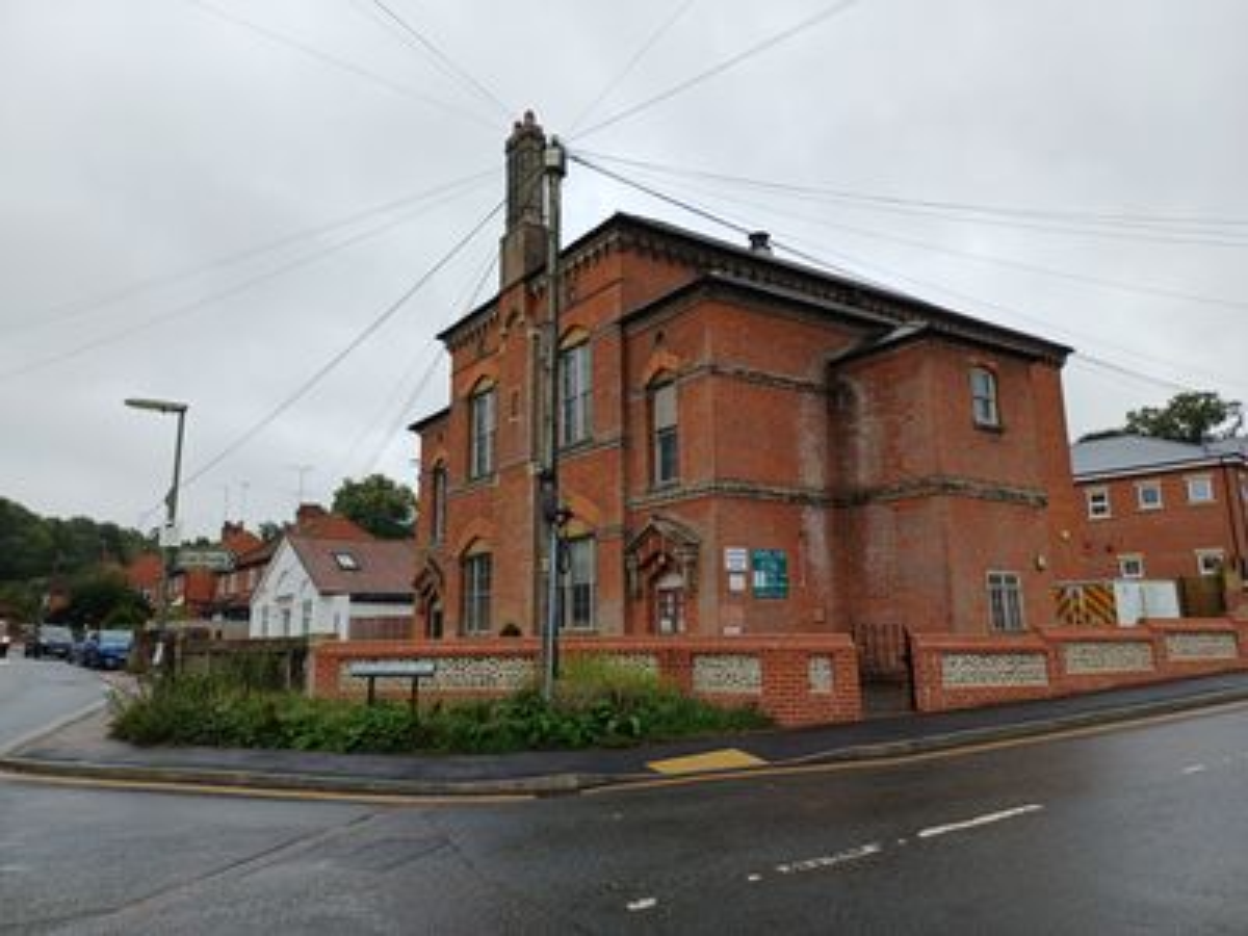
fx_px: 901
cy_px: 468
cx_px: 624
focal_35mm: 25
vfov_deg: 54.9
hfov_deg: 69.4
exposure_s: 1/507
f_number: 1.8
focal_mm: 4.65
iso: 50
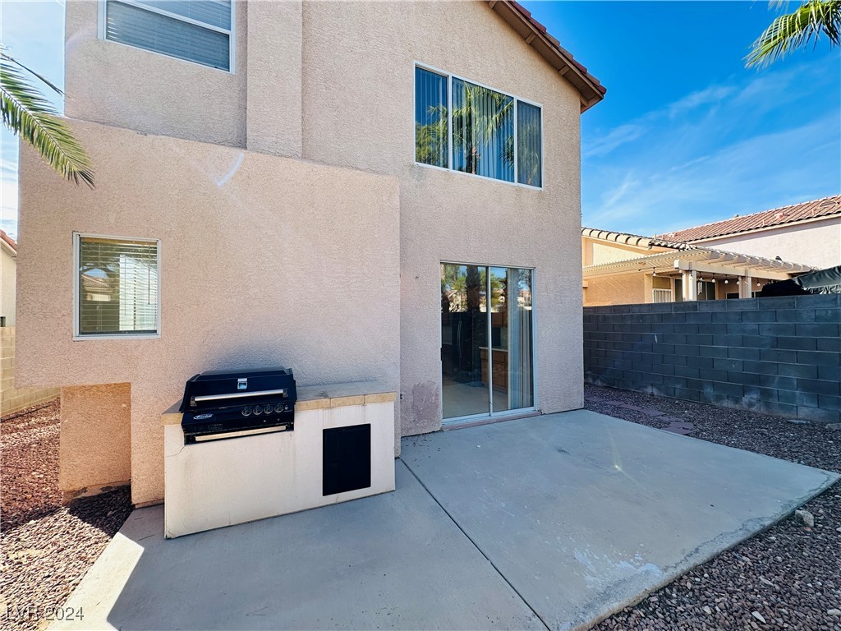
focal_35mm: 14
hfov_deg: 102.1
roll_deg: +0.2
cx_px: 420
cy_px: 316
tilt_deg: +1.1
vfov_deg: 85.7
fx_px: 340
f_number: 2.2
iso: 40
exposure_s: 1/442
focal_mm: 2.22
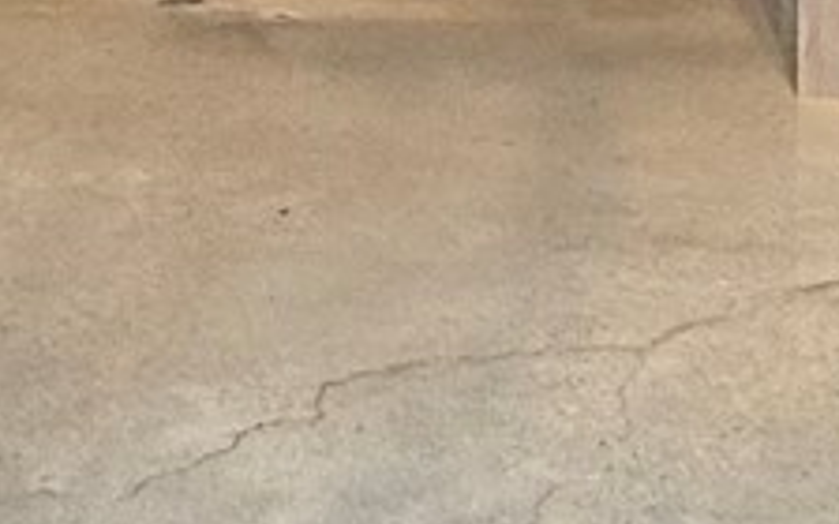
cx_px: 352
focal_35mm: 106
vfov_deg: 10.9
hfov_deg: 19.6
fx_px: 2424
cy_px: -633
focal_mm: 2.22
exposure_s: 1/138
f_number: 2.2
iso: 64
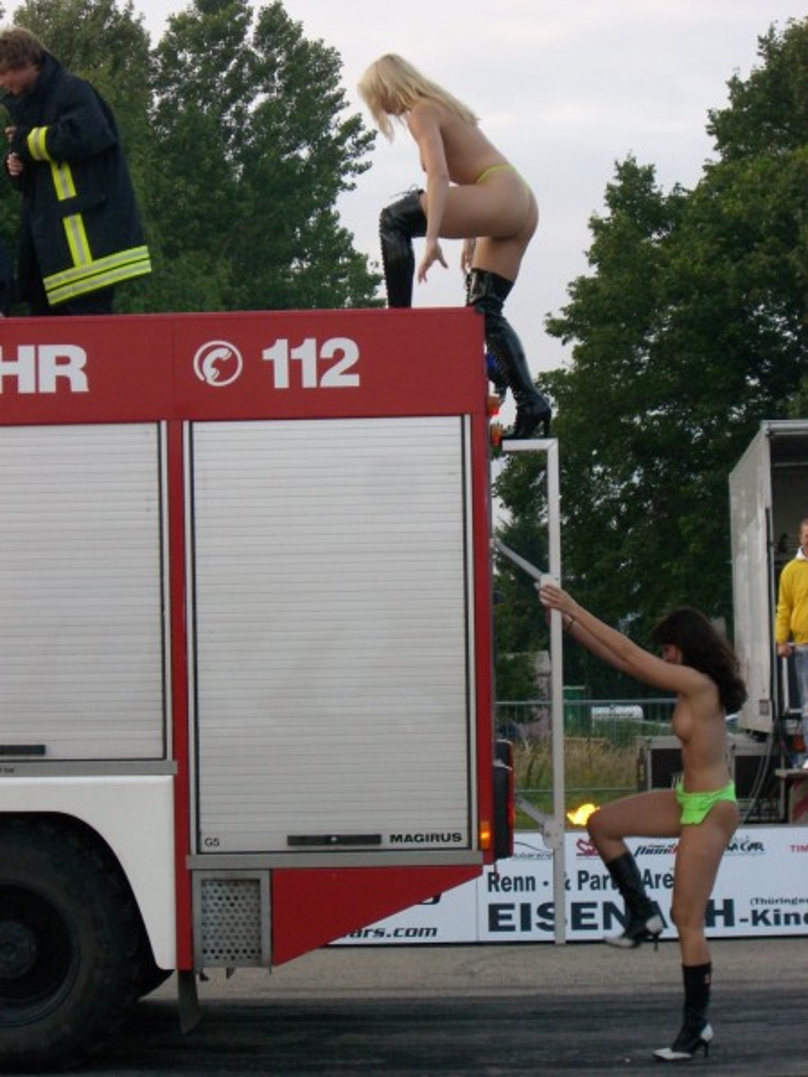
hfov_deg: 13.0
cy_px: 538
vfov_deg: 17.3
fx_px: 3548
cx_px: 404
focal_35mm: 114
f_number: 5.2
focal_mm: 18.6
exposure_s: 1/125
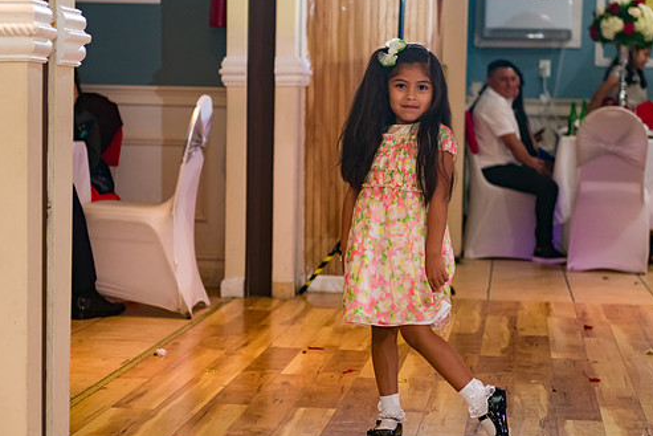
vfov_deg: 14.9
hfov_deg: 22.1
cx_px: 358
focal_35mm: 92
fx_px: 1669
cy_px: 202
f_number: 3.2
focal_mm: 70
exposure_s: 1/125
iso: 1250
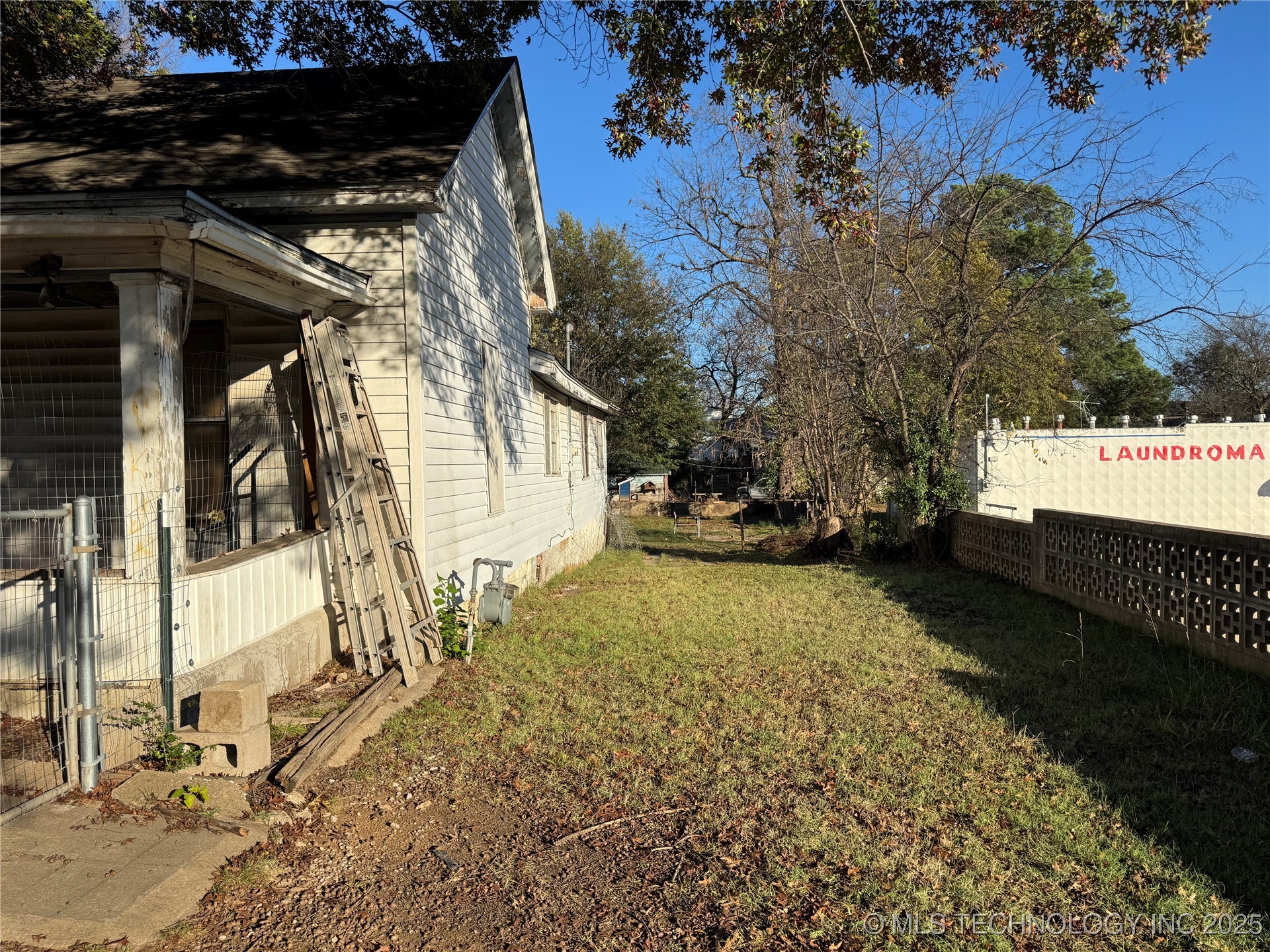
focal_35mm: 24
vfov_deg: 56.8
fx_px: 881
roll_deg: +1.1
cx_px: 635
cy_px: 476
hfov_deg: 71.6
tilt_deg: -1.9
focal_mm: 6.76
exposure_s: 1/4310
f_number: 1.78
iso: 80
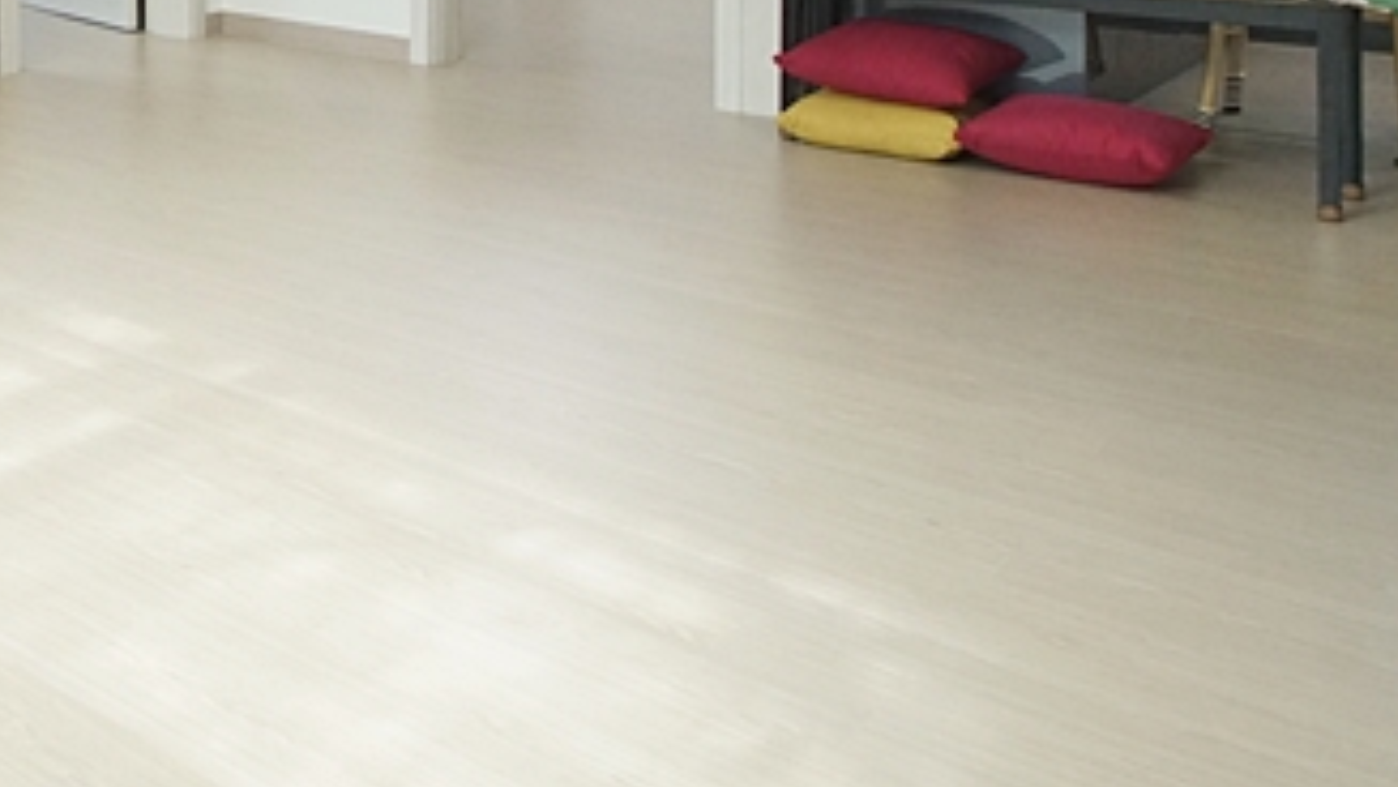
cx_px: -51
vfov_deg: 24.9
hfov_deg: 40.9
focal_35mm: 42
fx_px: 1567
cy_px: -197
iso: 800
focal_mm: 11
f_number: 9
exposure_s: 1/40
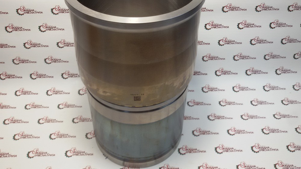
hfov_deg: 58.0
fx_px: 271
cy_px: 59
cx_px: 150
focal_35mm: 34
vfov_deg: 34.4
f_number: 2.4
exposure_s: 1/33
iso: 50
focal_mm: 2.93
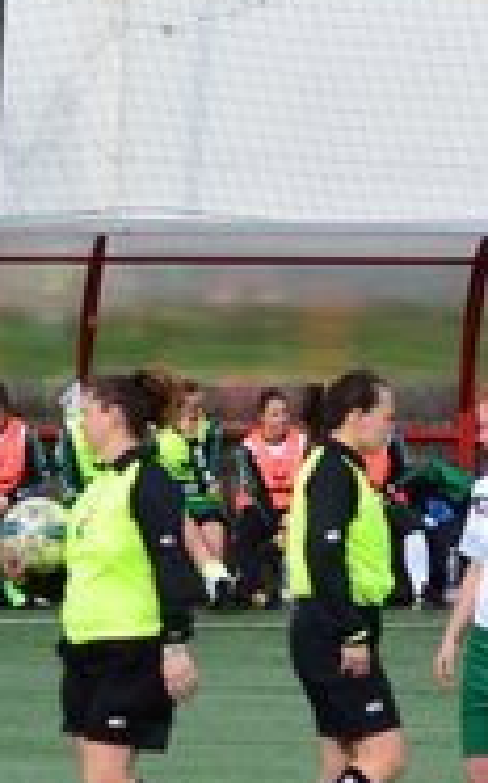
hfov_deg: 2.0
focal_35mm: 655
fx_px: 13960
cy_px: 783
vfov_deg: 3.2
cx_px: 1174
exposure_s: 1/640
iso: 200
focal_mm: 100
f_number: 5.6
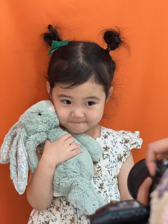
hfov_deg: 12.3
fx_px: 777
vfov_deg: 16.4
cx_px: 84
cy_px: 112
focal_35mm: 120
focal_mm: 15.66
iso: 640
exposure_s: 1/60
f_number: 2.8
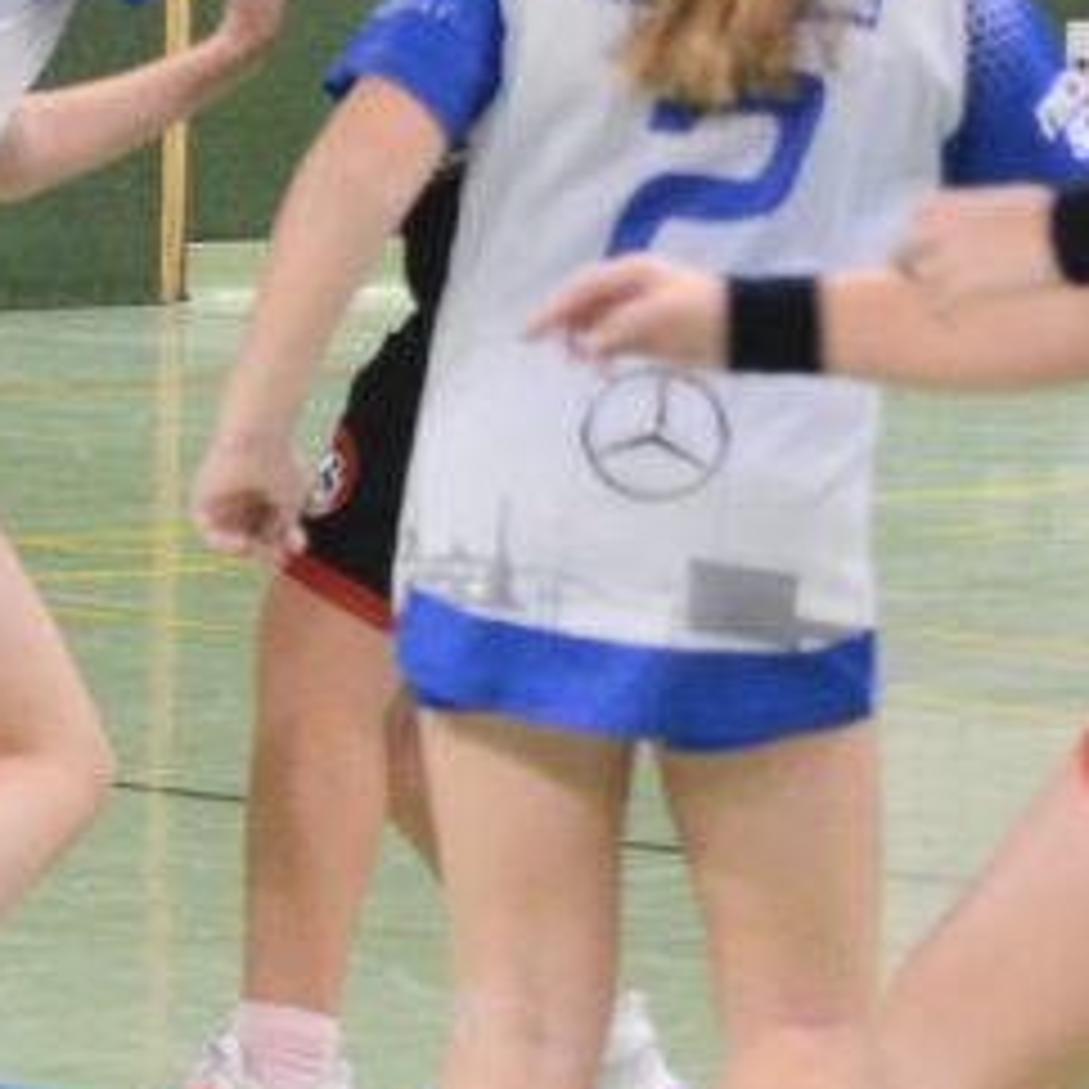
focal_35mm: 323
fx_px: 11496
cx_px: -986
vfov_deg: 5.4
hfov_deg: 5.3
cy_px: -126
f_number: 4.2
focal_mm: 60
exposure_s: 1/200
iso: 1600
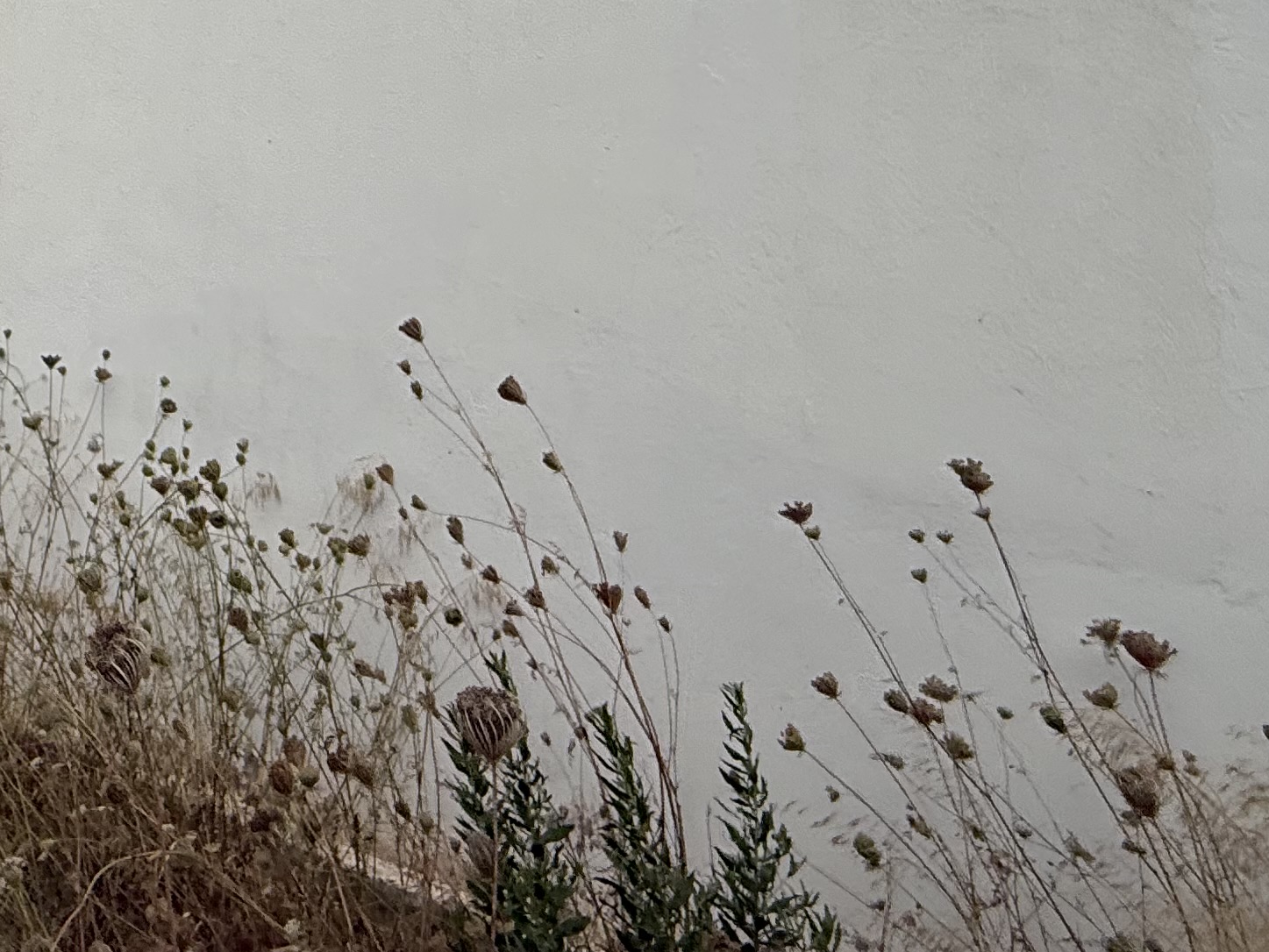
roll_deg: -8.4
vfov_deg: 31.2
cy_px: -179
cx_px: -14
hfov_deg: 41.3
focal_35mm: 39
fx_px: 1430
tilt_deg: +17.4
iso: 50
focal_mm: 2.22
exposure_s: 1/901
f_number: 2.2
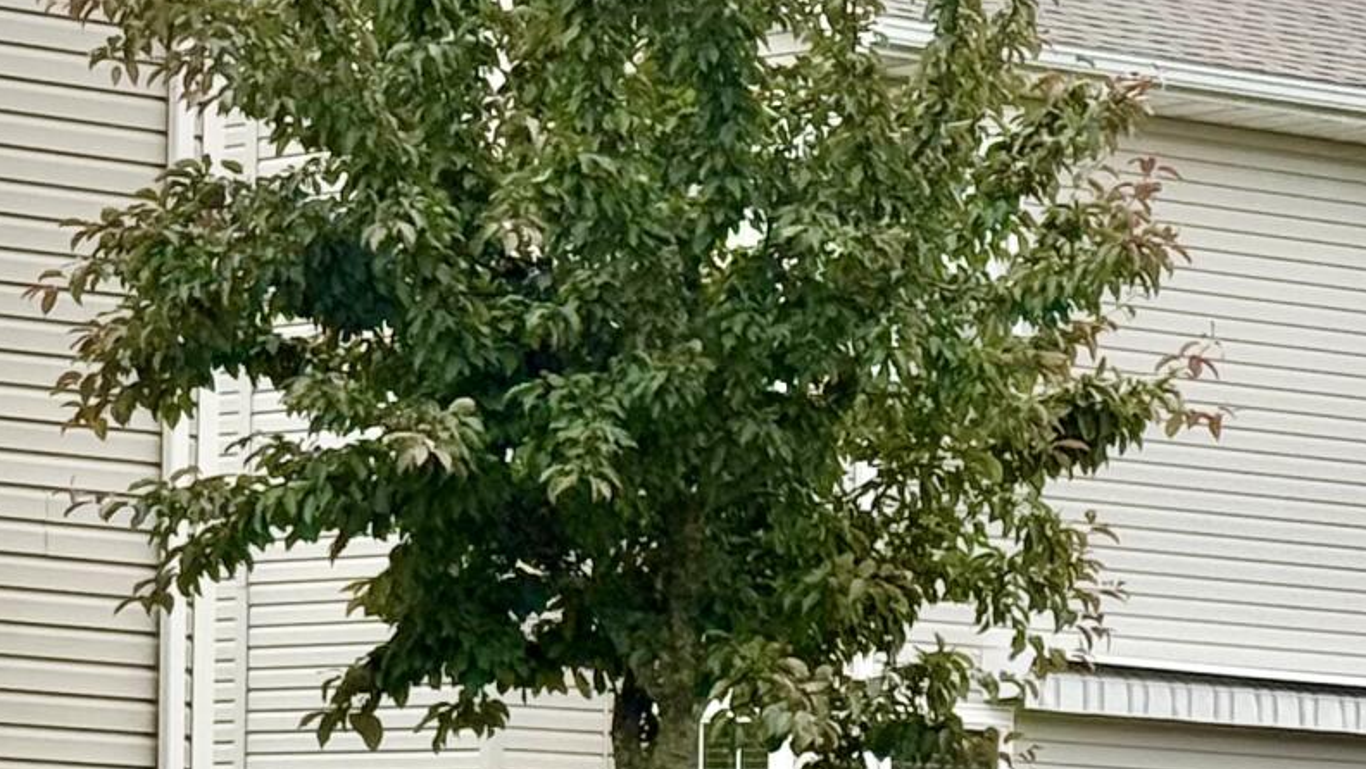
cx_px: -486
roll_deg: -1.7
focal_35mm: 198
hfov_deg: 10.6
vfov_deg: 6.1
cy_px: 567
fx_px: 7174
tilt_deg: +2.8
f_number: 1.78
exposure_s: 1/1754
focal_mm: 6.76
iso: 100
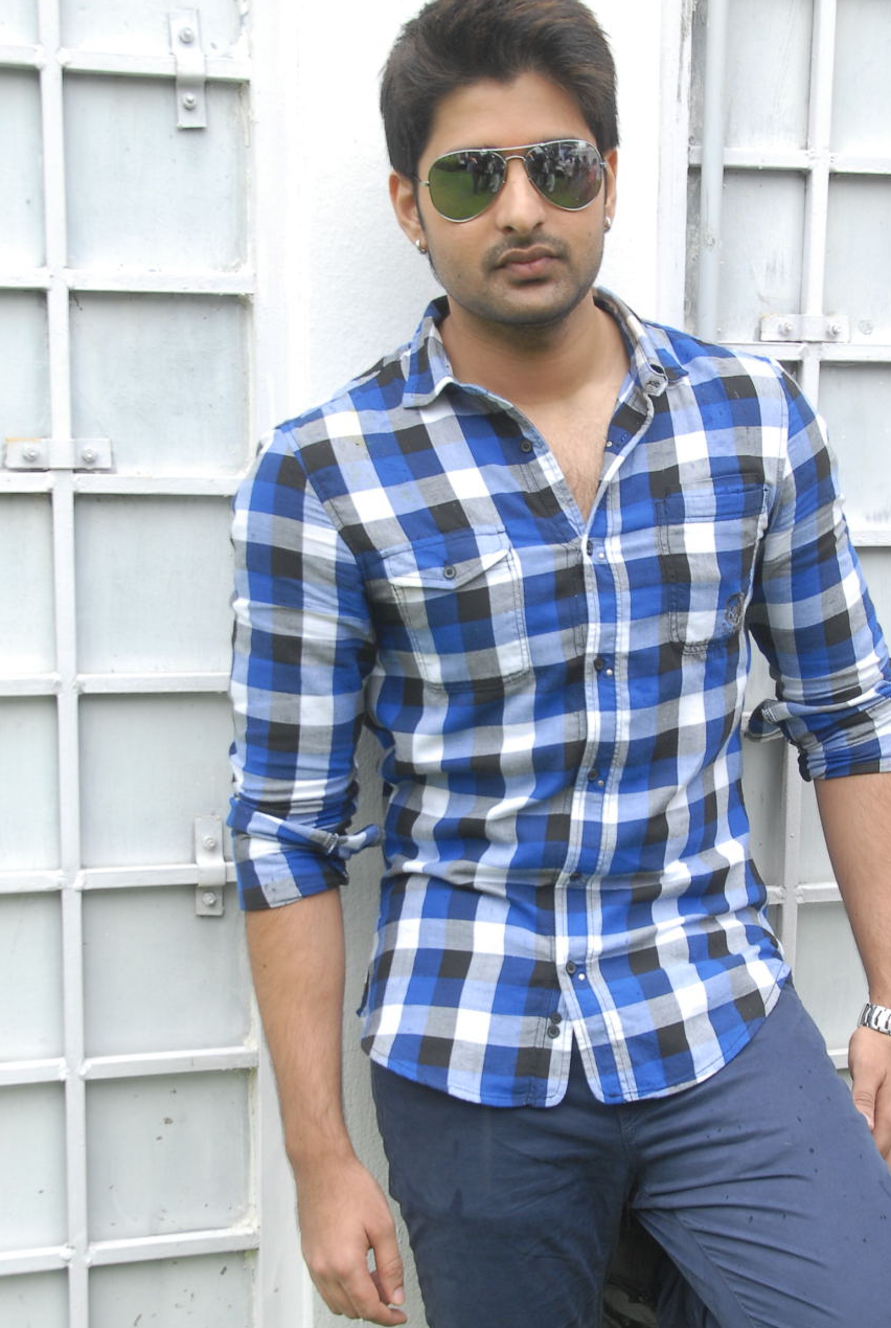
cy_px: 758
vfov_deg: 34.0
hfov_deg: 23.2
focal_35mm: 59
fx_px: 2166
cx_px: 521
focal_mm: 31
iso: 320
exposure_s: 1/125
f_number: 8
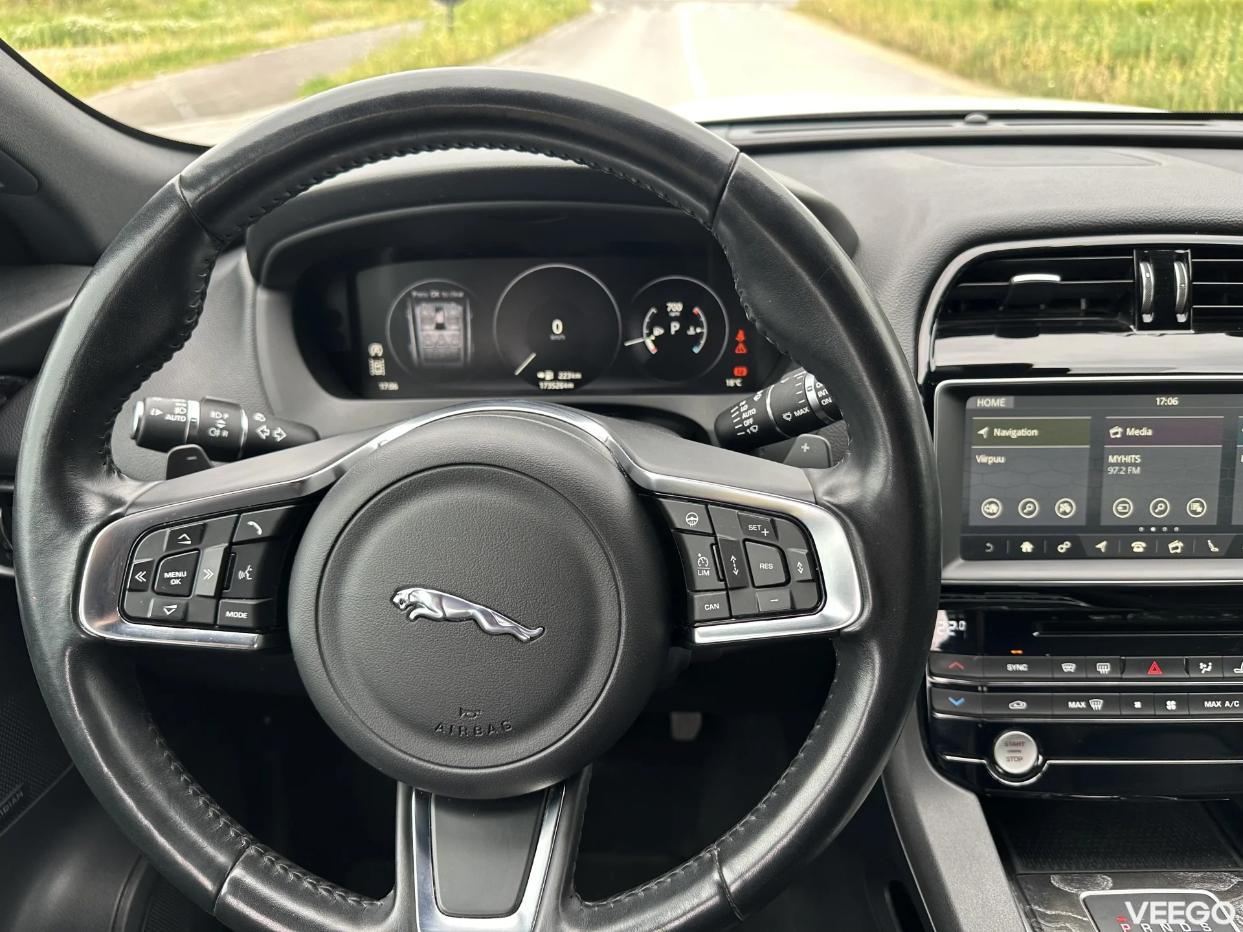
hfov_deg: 71.6
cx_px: 622
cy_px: 466
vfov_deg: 56.8
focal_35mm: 24
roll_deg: -0.6
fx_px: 862
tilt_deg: -26.6
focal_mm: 6.86
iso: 125
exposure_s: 1/105
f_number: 1.78
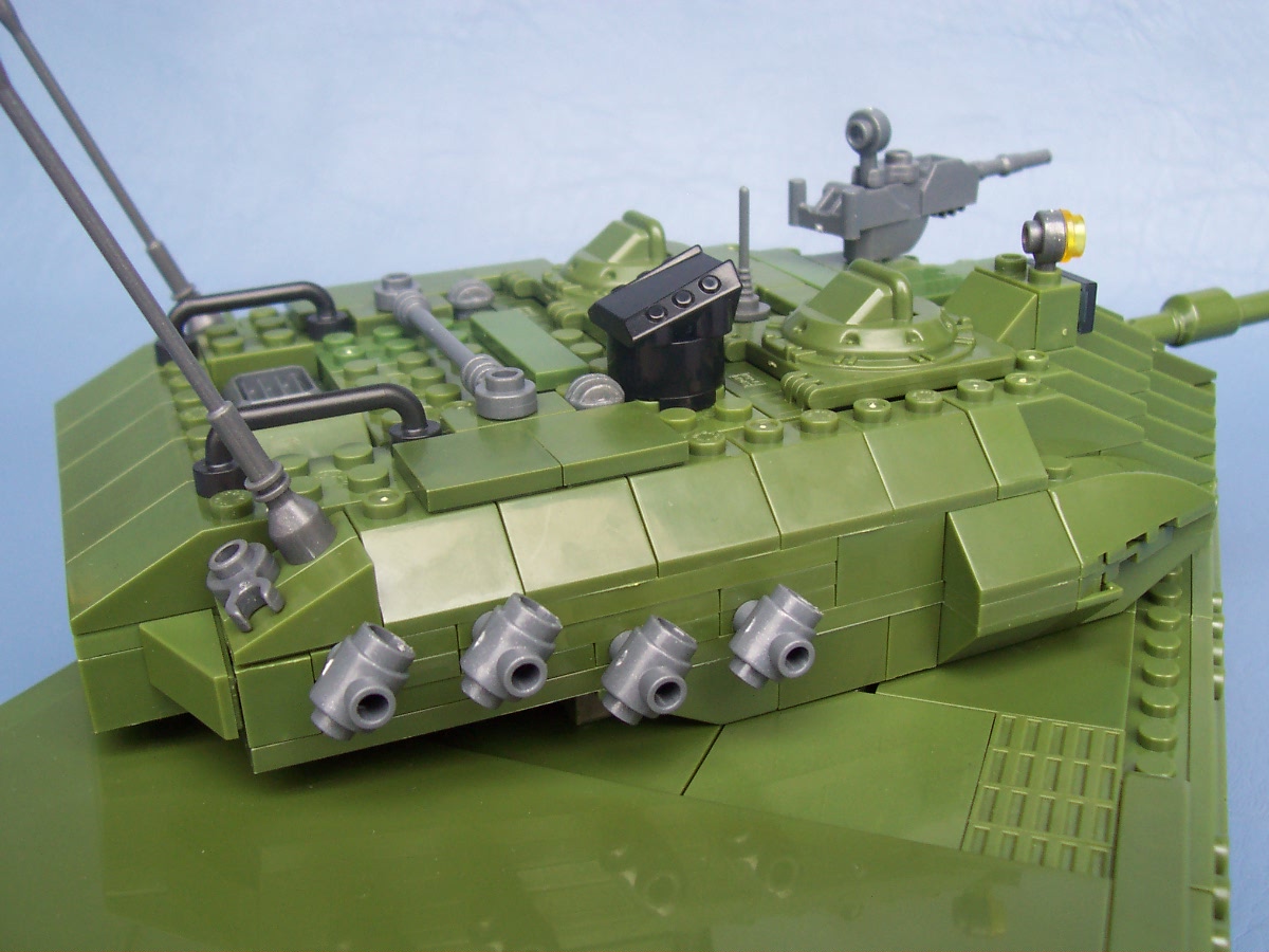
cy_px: 476
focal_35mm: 37
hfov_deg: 50.1
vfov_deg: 38.7
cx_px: 634
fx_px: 1356
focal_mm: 5.6
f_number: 2.8
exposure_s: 1/125
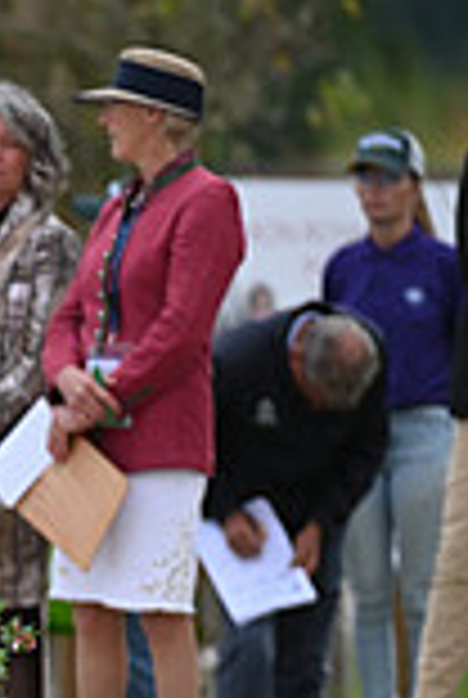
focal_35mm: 1345
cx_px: -765
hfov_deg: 1.0
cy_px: 381
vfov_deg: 1.5
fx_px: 26109
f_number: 5.6
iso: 450
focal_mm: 360
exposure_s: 1/1600
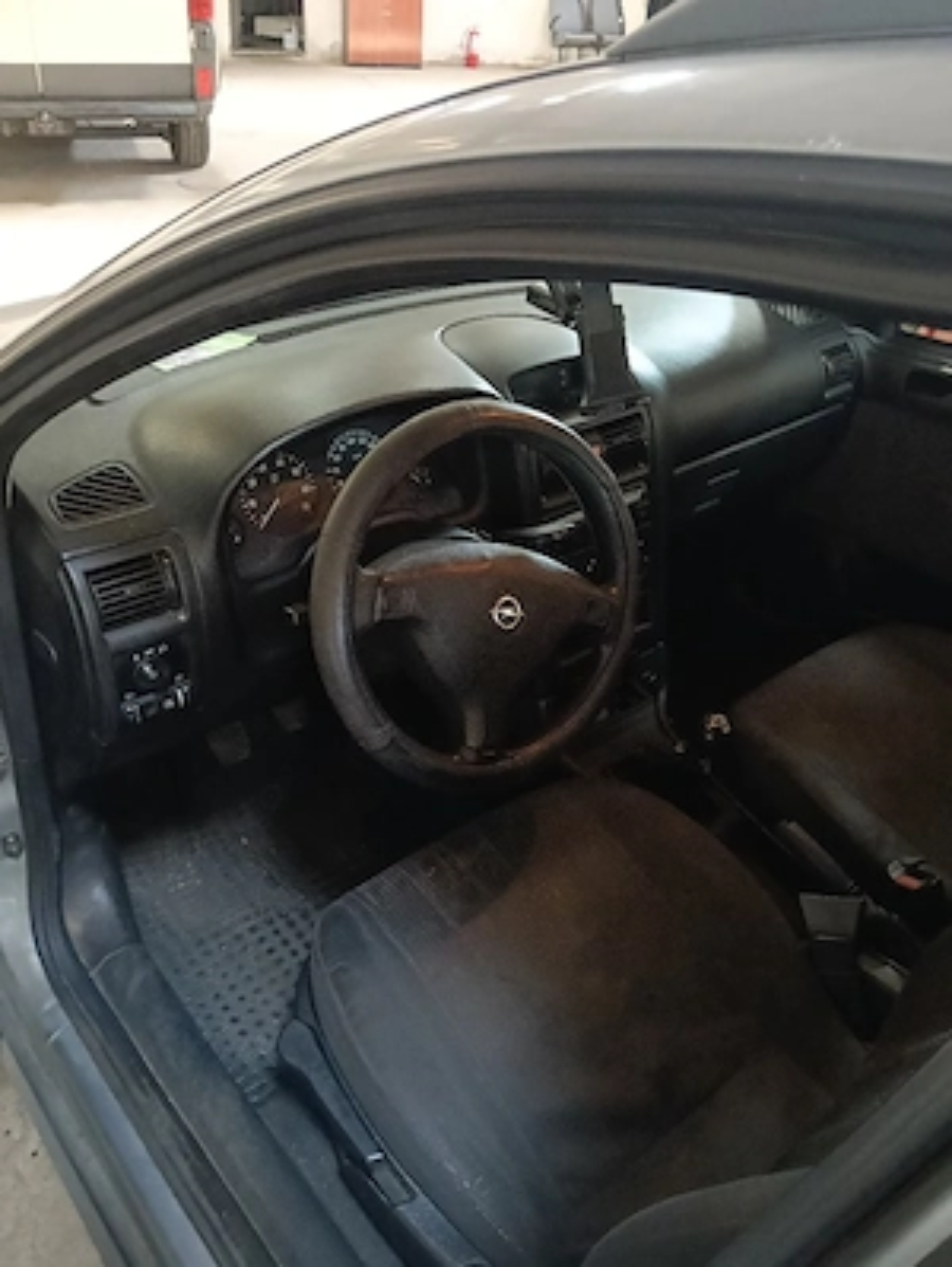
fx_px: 988
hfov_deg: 51.4
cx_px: 476
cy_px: 634
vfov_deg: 65.3
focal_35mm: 27
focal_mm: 3.98
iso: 1250
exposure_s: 1/16.7
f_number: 1.8
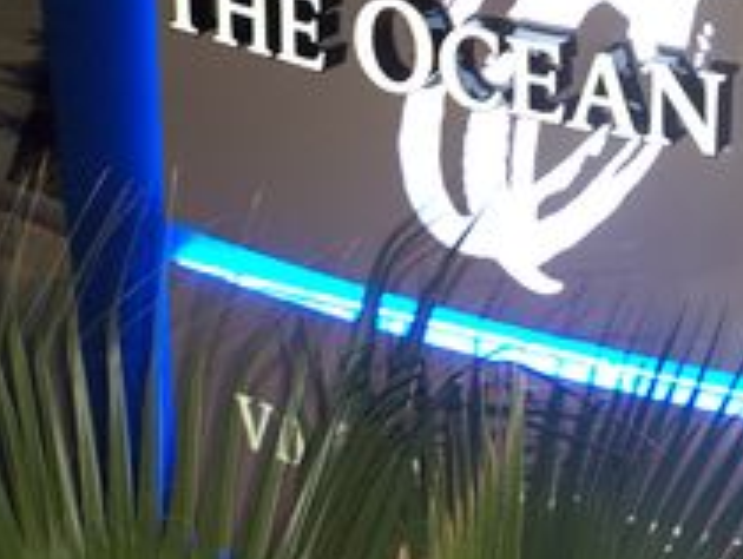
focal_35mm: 184
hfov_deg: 10.7
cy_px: 103
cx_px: 616
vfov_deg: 8.1
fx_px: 3954
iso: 140
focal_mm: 17.5
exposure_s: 1/6
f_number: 3.2
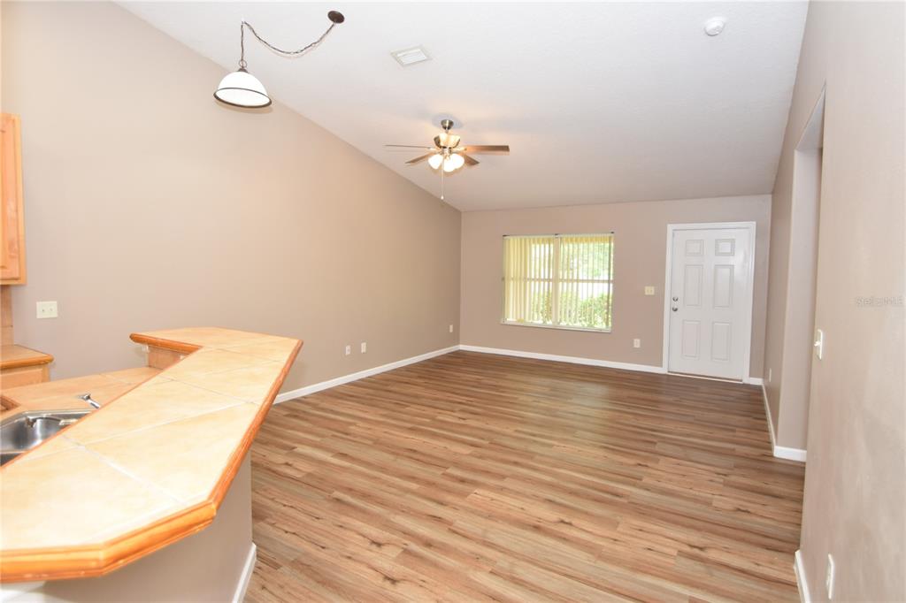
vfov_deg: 69.6
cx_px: 453
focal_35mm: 17
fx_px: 434
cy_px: 302
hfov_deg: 92.5
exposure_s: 1/60
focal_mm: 11.5
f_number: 4
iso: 450
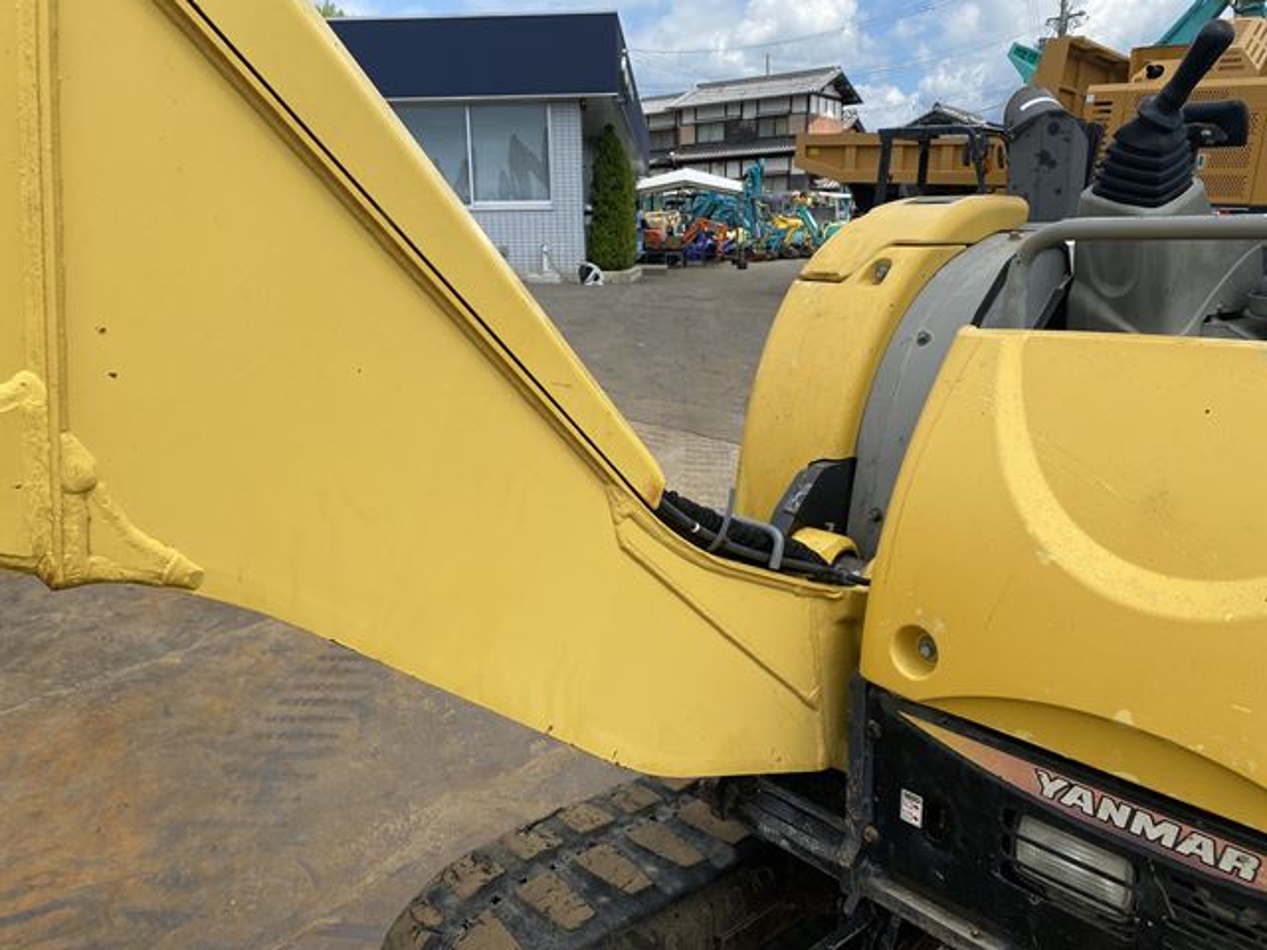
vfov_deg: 53.1
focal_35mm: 26
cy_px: 475
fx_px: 952
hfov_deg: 67.3
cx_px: 634
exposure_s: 1/1996
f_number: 1.8
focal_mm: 4.25
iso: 32
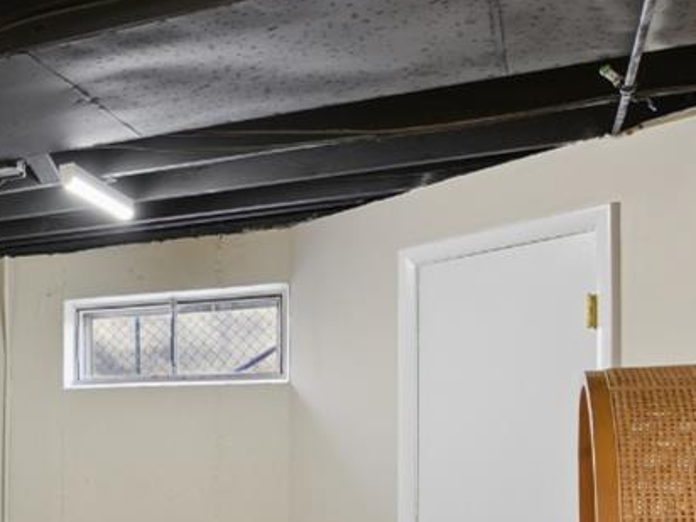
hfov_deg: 26.8
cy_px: 414
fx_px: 985
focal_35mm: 49
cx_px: -367
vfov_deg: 29.0
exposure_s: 1/25
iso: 400
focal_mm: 14
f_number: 8
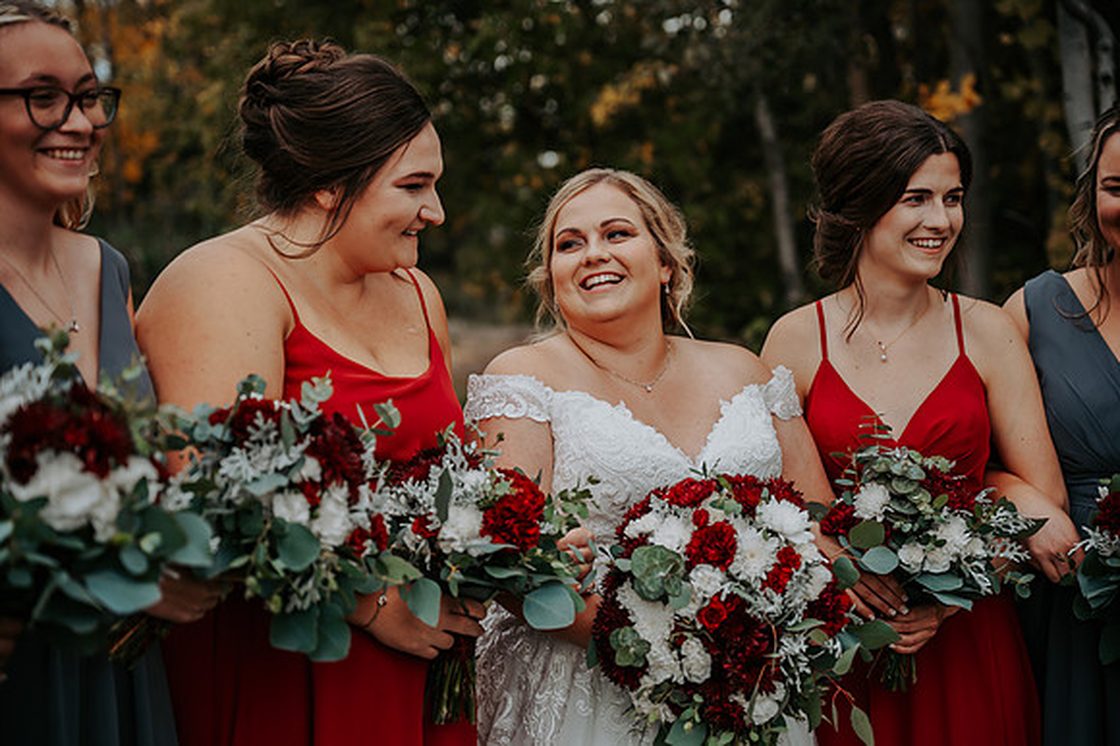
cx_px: 560
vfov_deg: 19.4
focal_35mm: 70
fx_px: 2176
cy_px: 373
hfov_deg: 28.9
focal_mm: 70
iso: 200
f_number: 3.2
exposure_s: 1/1000
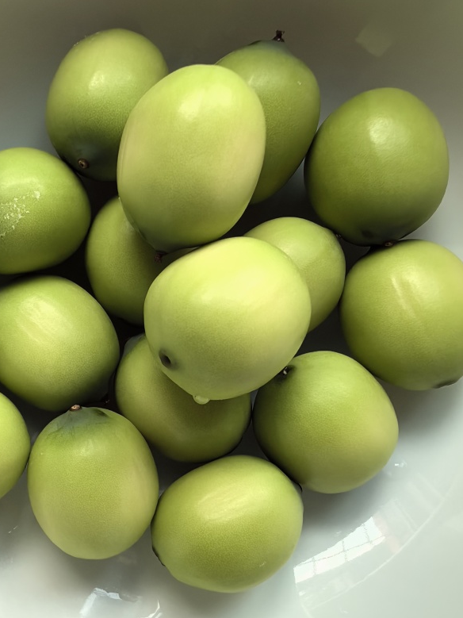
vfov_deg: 50.1
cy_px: 282
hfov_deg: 38.3
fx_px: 660
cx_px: 166
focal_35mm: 37
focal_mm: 1.95
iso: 125
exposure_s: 1/100
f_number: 2.2
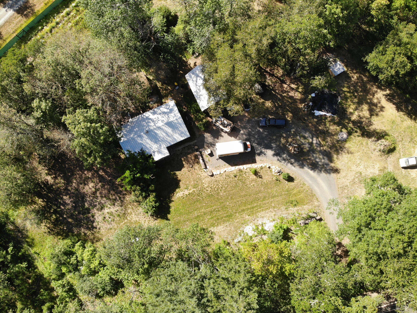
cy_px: 156
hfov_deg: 71.6
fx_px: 289
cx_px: 208
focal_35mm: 24
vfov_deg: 56.8
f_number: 2.8
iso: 108
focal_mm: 4.5
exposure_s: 1/309
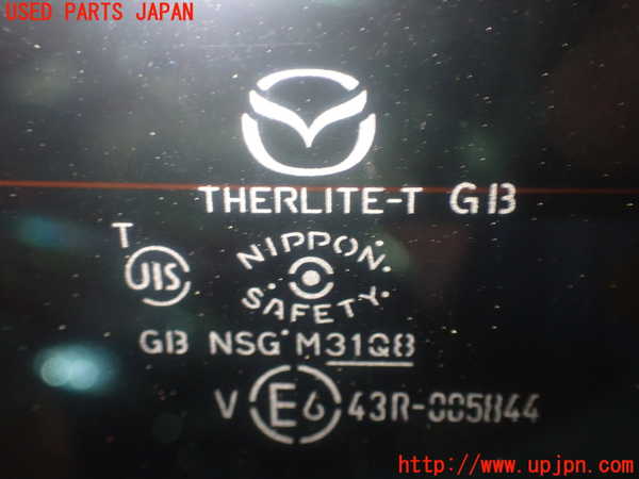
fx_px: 665
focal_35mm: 36
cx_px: 320
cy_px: 240
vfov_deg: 39.7
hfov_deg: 51.4
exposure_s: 1/15
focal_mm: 6.37
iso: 800
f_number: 2.5
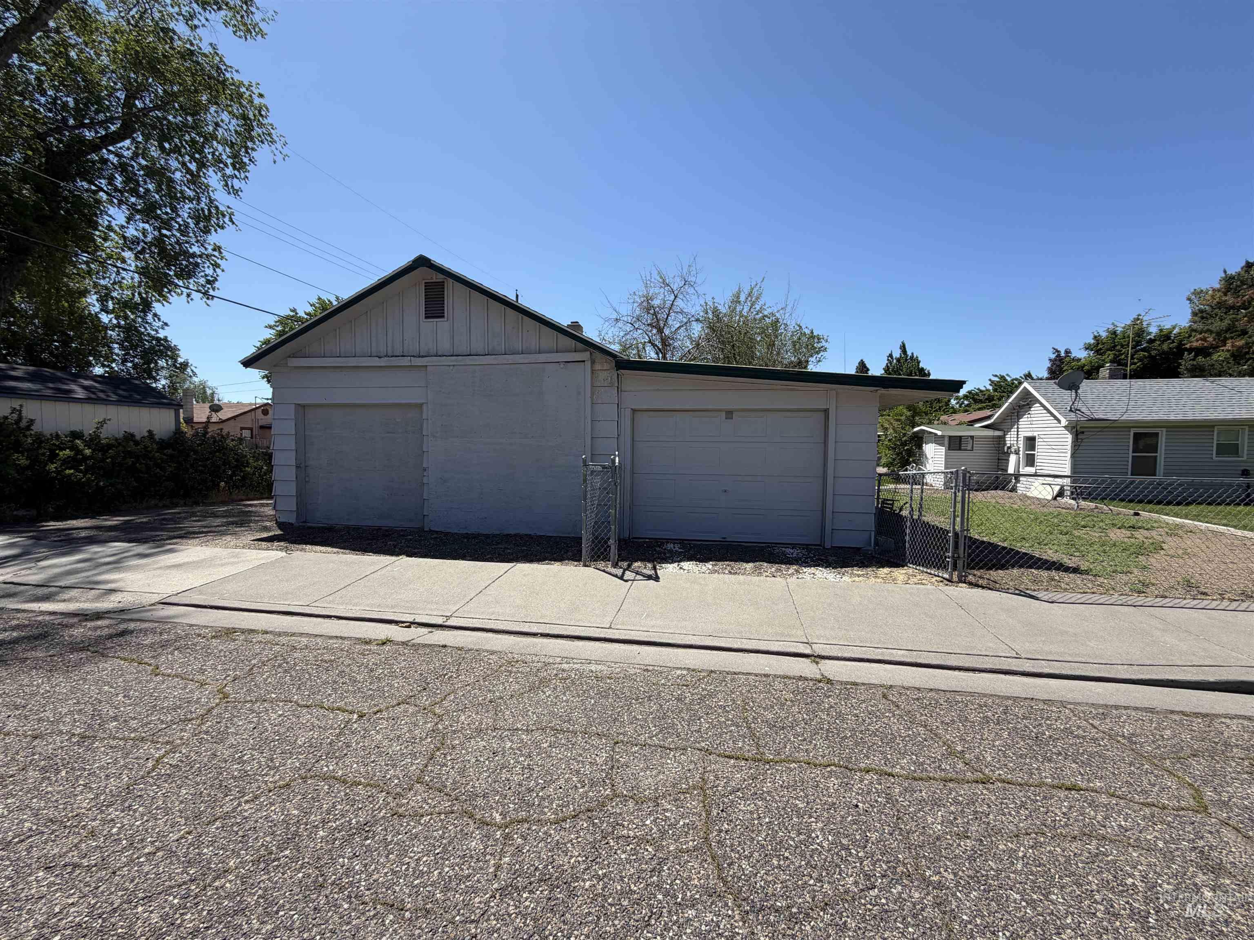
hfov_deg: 102.1
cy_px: 470
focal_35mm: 14
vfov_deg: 85.7
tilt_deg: -2.7
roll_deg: -0.9
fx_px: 507
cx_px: 627
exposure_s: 1/789
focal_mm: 2.22
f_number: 2.2
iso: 20
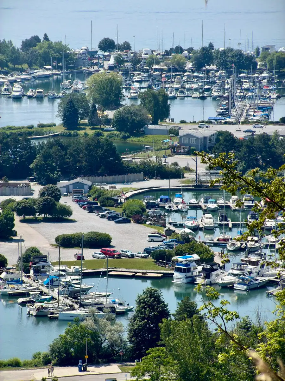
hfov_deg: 14.8
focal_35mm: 100
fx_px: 1098
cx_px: 142
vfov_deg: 19.6
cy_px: 190
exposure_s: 1/638
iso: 25
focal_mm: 16.89
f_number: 2.8
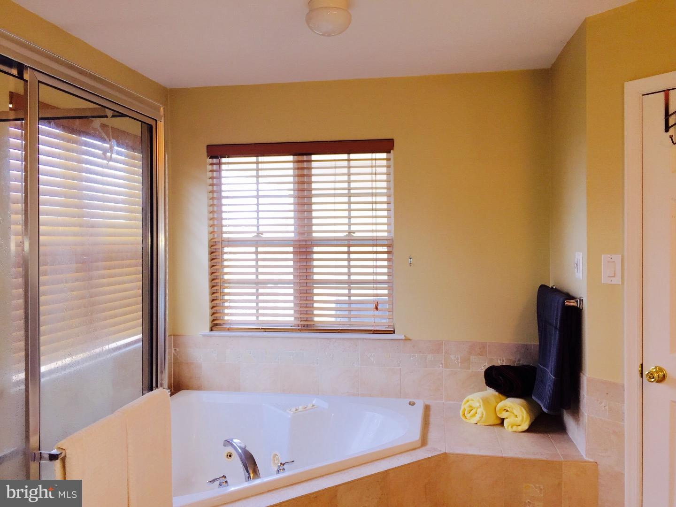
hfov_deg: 61.7
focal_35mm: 29
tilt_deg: -0.9
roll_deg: -0.1
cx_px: 338
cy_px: 254
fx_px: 566
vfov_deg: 48.2
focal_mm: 4.15
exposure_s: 1/40
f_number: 2.2
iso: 32
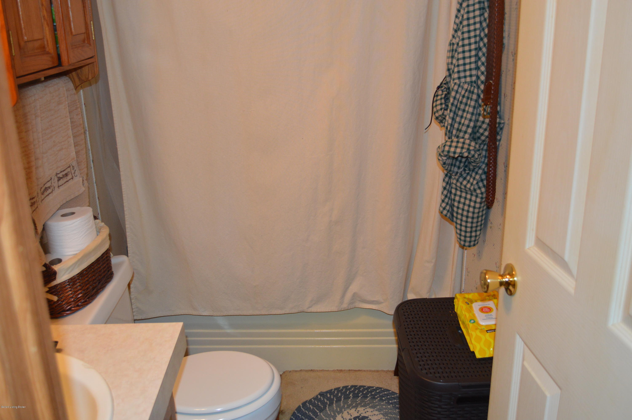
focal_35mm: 33
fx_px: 579
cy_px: 210
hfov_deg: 57.3
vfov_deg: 39.9
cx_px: 316
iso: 720
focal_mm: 22
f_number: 4
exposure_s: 1/60
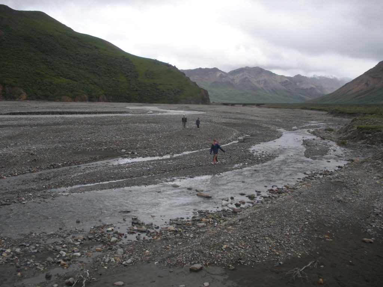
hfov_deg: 51.4
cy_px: 144
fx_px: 398
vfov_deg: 39.7
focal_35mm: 36
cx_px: 192
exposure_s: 1/355
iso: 64
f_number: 3.5
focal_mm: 6.3
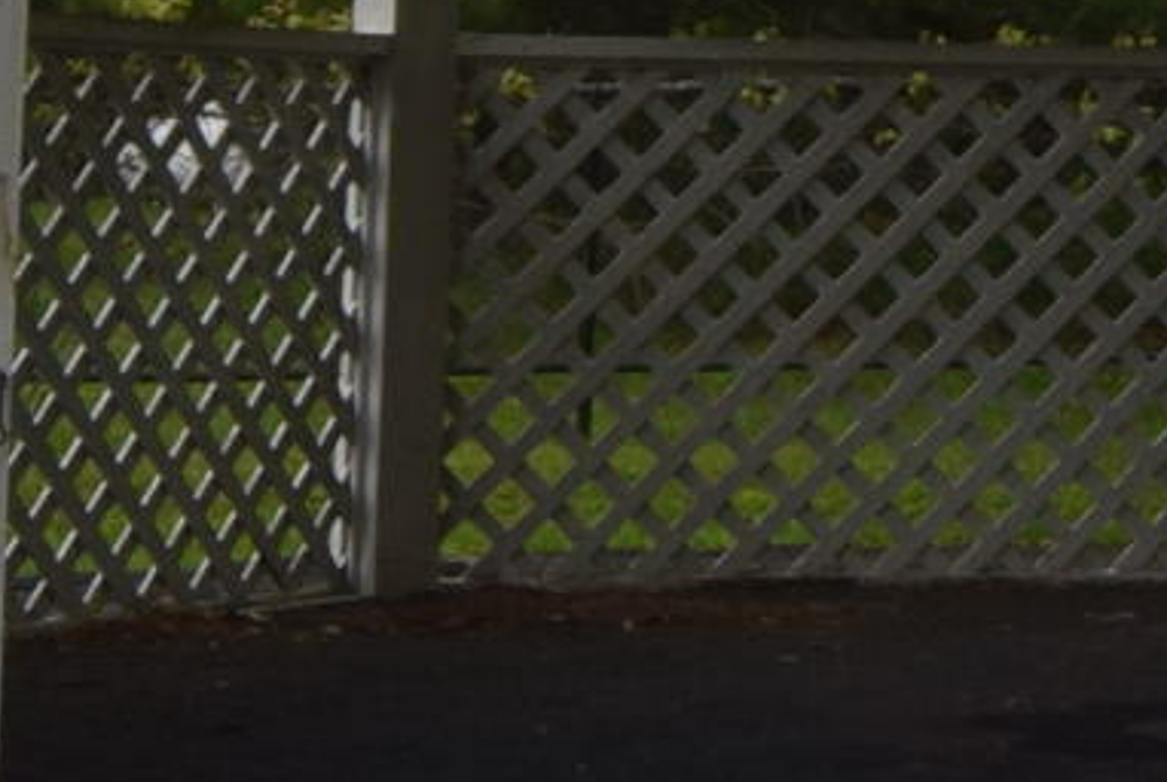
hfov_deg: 15.0
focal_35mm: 135
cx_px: 1036
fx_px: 4382
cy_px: -336
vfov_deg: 9.9
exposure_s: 1/320
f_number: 9
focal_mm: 11.5
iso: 200
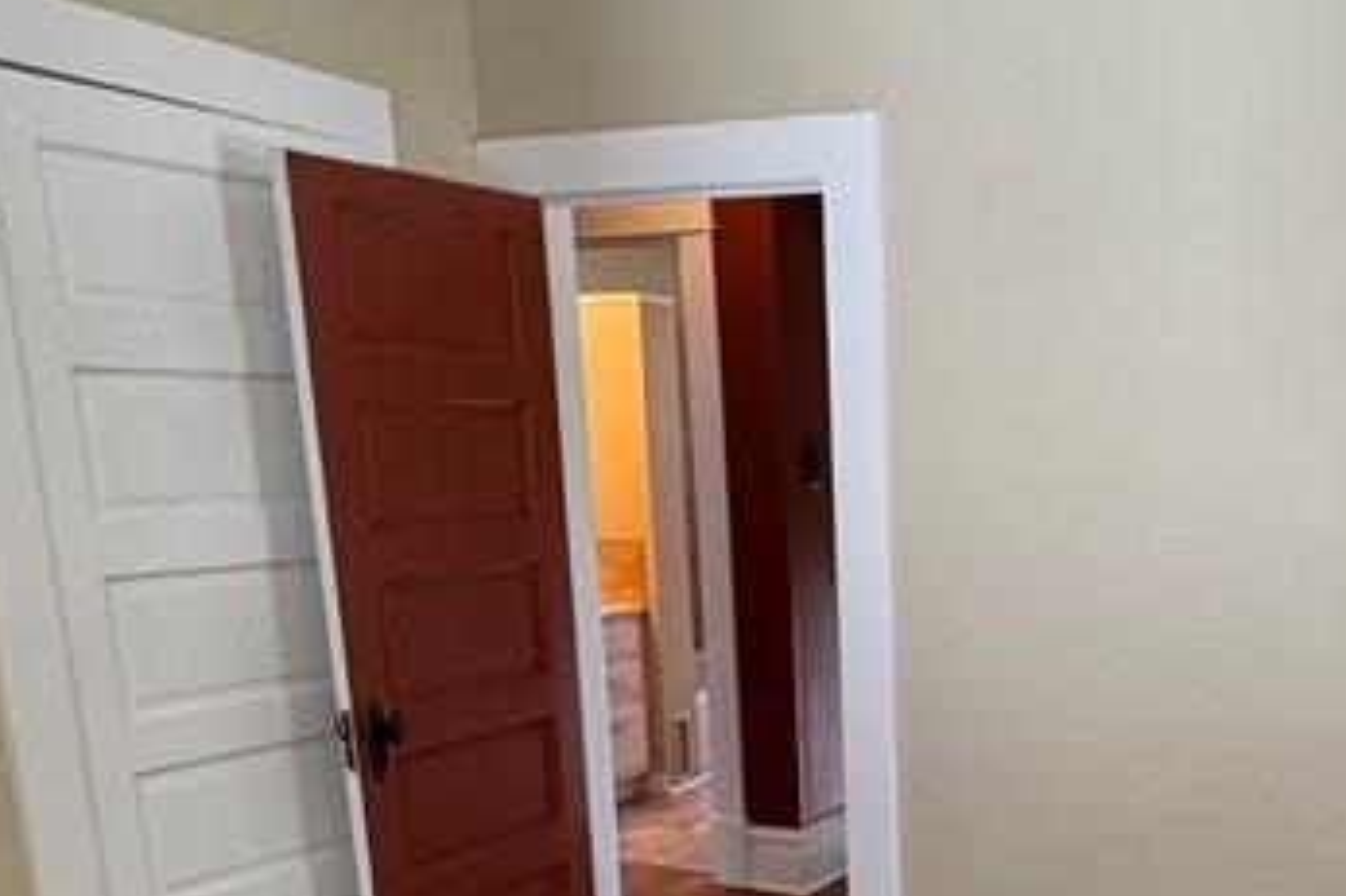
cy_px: 865
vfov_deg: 29.4
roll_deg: +0.0
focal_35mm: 43
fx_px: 1607
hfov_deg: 43.7
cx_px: 1036
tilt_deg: -15.7
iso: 200
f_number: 2.2
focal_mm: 2.22
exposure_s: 1/60
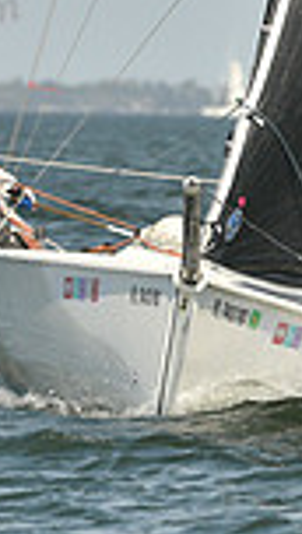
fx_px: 22649
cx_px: 204
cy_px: 191
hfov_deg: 0.8
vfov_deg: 1.4
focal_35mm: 1598
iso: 400
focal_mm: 400
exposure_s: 1/1250
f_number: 8
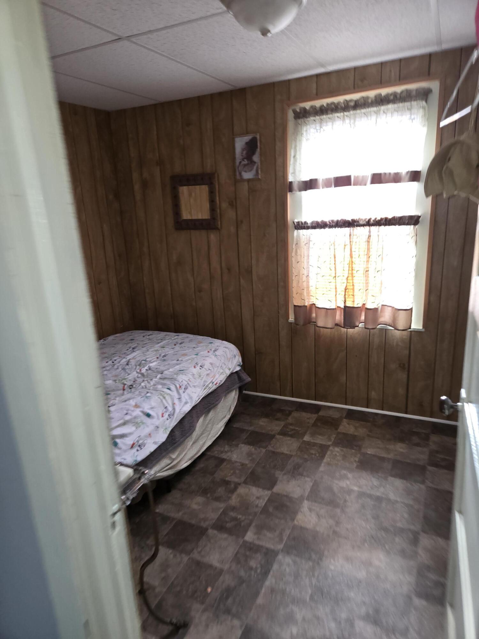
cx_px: 240
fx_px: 424
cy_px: 320
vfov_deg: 73.9
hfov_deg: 58.9
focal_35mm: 23
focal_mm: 5.4
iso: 160
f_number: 1.8
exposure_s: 1/15
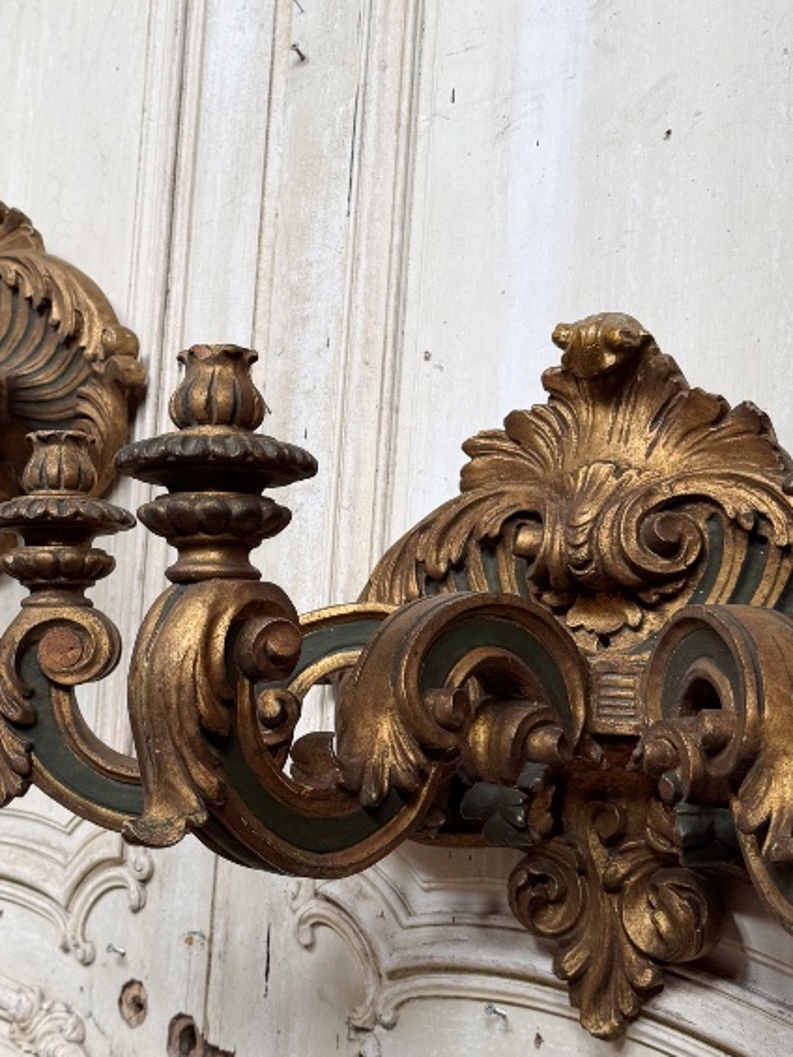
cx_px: 281
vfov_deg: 37.5
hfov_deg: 28.4
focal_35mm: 51
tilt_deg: +7.1
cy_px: 511
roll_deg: -2.2
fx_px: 1557
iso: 64
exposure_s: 1/164
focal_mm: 6.76
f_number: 1.78
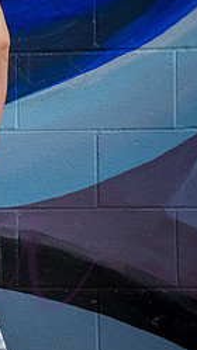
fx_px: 4190
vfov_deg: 4.8
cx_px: -170
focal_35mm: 451
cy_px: 137
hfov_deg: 2.7
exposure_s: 1/1000
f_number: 10
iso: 400
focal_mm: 185
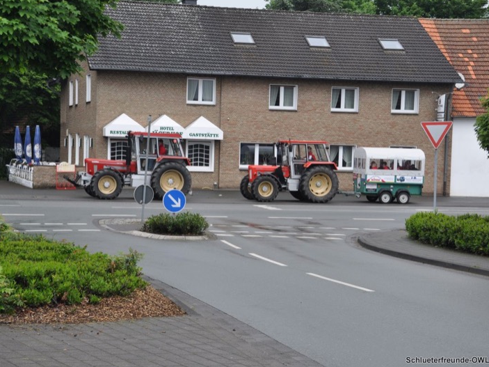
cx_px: 232
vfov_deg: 18.0
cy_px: 184
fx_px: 1158
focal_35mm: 82
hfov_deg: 23.8
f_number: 7.1
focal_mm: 50
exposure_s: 1/200
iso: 200
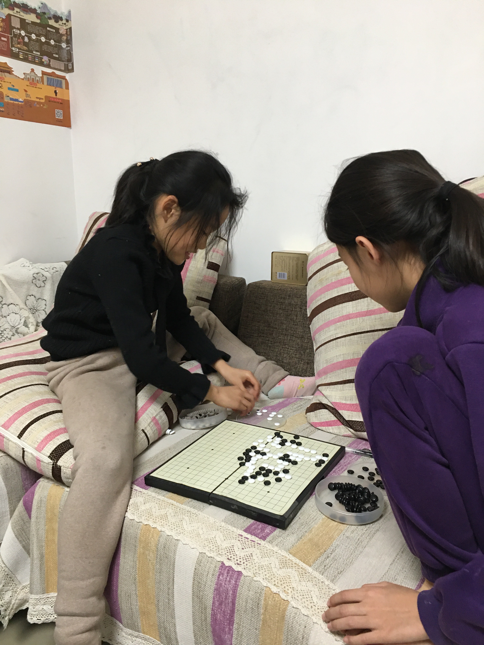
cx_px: 242
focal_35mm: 29
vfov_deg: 61.7
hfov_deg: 48.2
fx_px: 541
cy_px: 322
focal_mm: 4.15
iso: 80
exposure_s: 1/17
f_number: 2.2
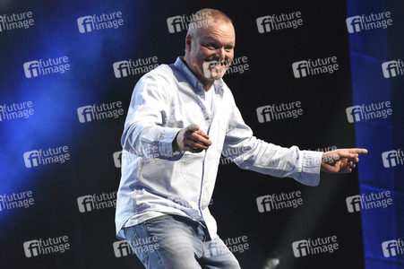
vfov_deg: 6.5
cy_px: 134
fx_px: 2355
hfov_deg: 9.8
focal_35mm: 210
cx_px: 202
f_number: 8
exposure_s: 1/125
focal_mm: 140
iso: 3200
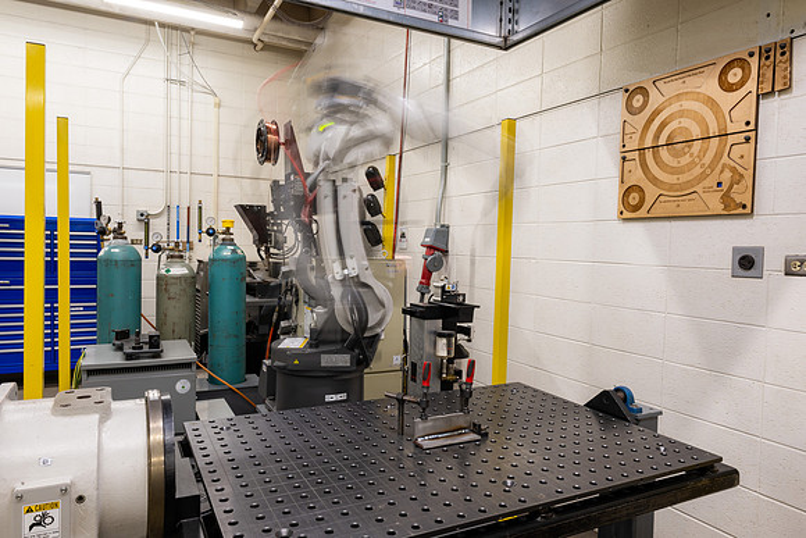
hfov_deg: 73.7
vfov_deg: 53.2
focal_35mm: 24
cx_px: 403
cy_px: 269
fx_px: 537
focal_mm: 24
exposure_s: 2.5
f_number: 22
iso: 64
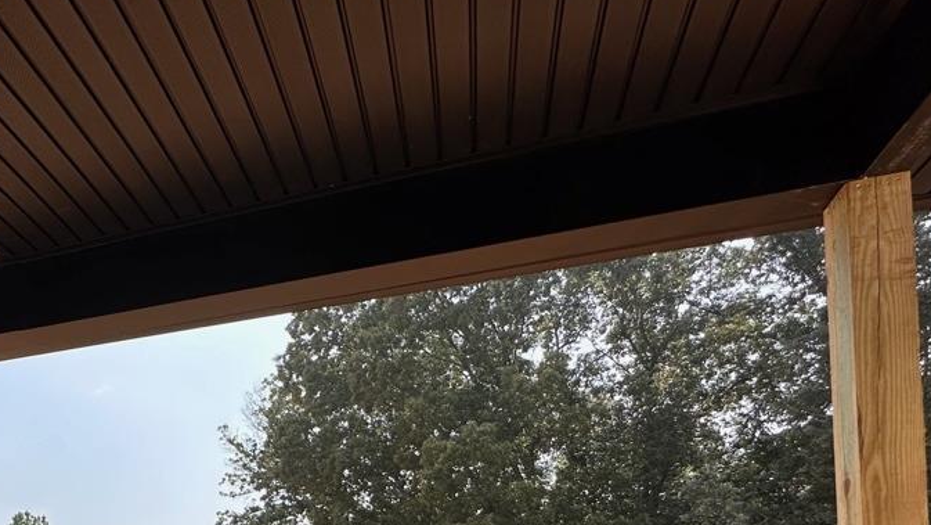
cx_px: 225
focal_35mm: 29
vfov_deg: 33.1
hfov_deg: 62.1
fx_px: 716
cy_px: 625
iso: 40
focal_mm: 2.22
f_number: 2.2
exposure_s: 1/1435
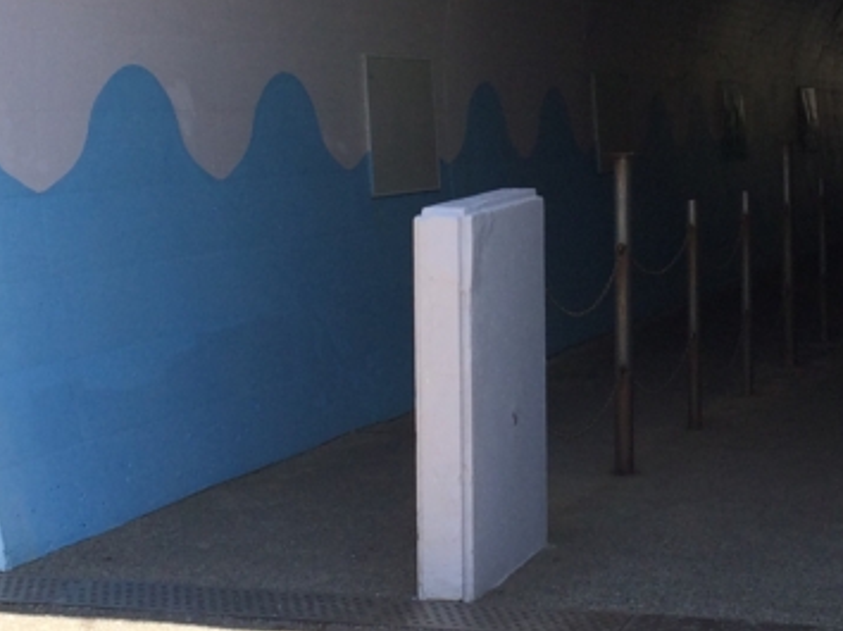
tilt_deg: -0.1
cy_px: 45
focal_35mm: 84
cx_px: 502
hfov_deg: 23.3
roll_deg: +1.0
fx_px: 2044
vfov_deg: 17.3
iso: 32
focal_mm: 4.15
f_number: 2.2
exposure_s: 1/746
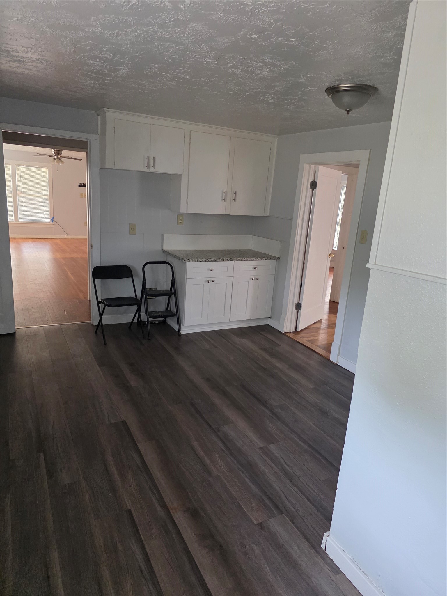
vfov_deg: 73.9
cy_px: 298
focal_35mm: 23
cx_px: 224
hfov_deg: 58.9
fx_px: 396
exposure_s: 1/120
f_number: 1.7
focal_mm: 6.3
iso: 400
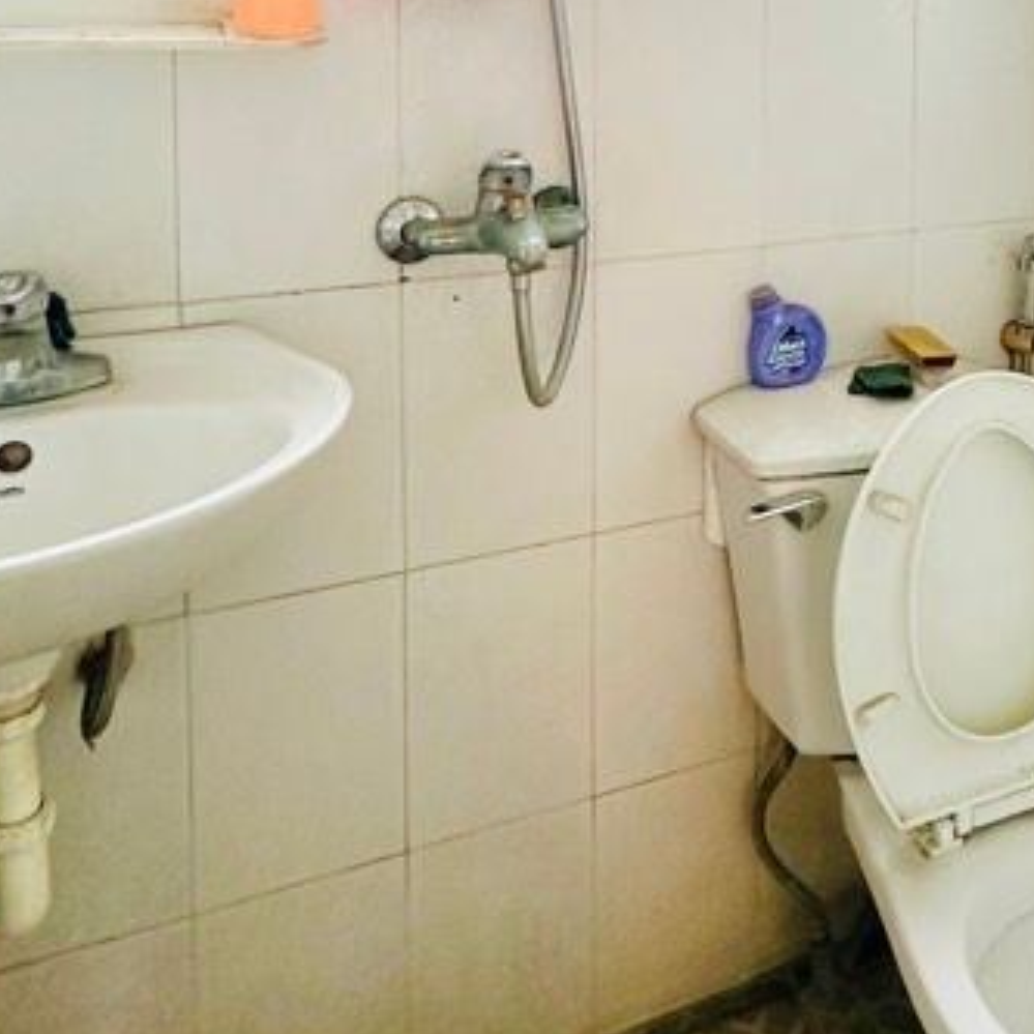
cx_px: 801
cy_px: 47
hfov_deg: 42.2
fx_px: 1284
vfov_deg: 39.6
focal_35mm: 38
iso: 250
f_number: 2.2
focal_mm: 2.22
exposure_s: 1/50
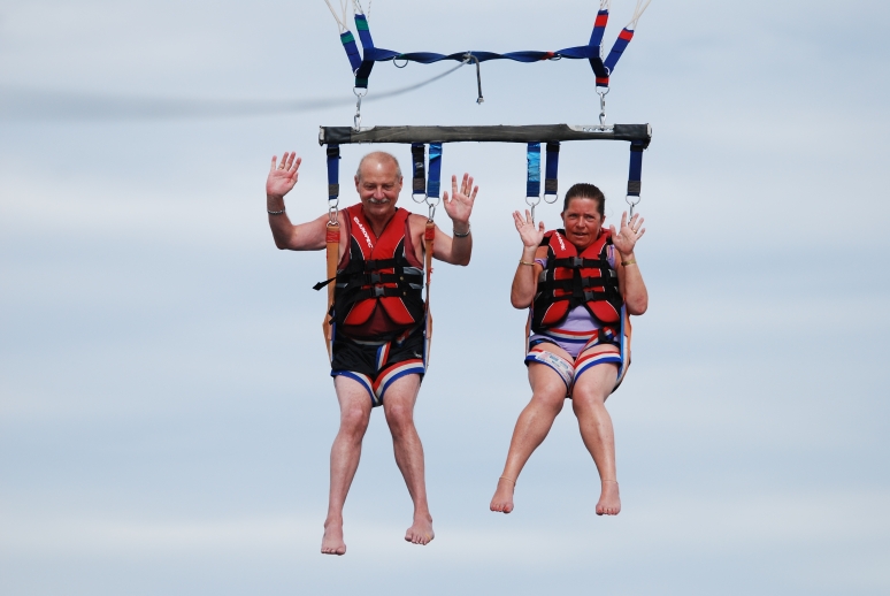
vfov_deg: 3.4
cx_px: 445
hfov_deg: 5.1
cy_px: 298
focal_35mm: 405
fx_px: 10024
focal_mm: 270
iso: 200
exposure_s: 1/800
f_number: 5.6
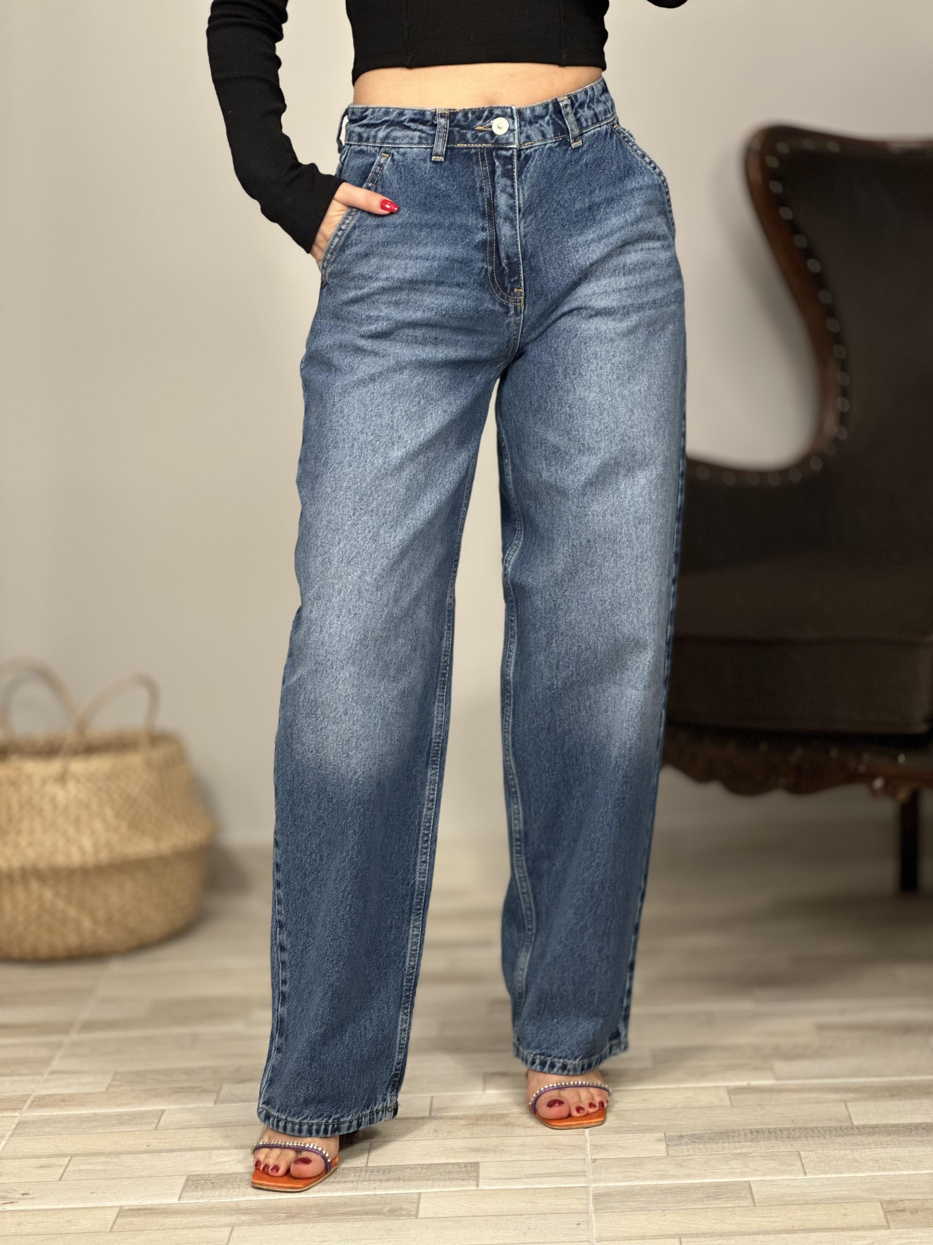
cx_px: 466
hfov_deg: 19.1
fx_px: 2767
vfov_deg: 25.3
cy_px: 622
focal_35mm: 77
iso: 125
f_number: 2.8
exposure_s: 1/33
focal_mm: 9
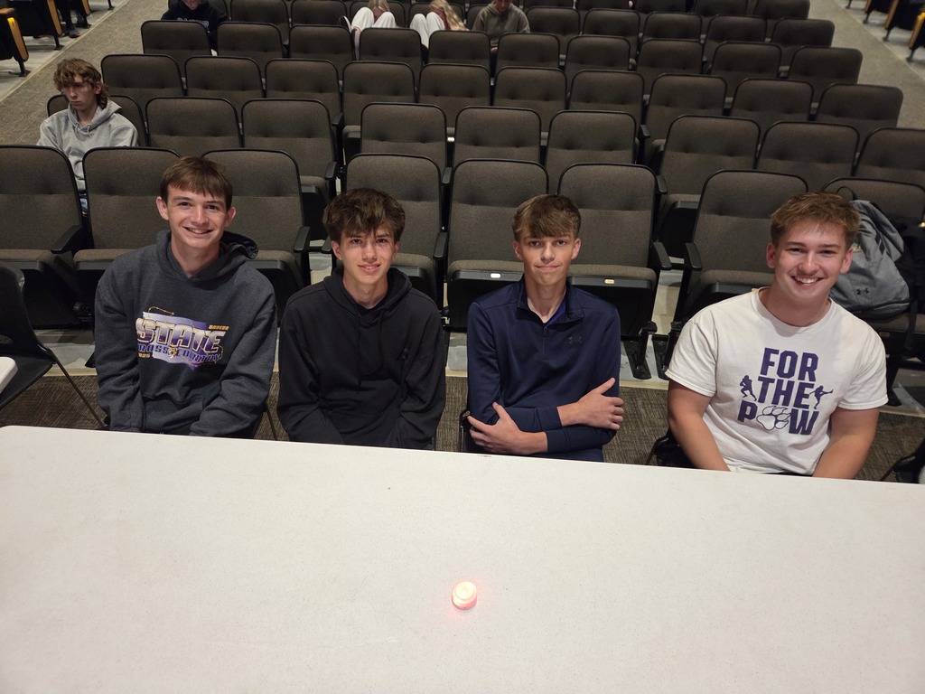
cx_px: 462
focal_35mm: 23
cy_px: 347
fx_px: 615
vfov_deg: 58.9
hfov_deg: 73.9
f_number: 1.8
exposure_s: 1/120
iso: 1250
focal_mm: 5.4
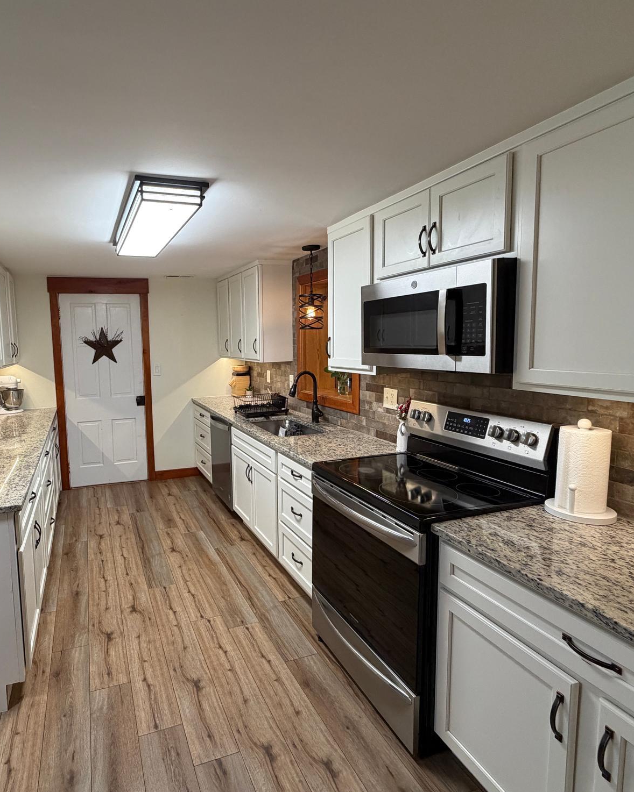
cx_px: 224
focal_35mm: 19
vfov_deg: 83.3
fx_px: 446
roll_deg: +1.8
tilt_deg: -7.1
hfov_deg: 69.3
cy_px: 387
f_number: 2.2
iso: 250
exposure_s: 1/120
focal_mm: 2.22
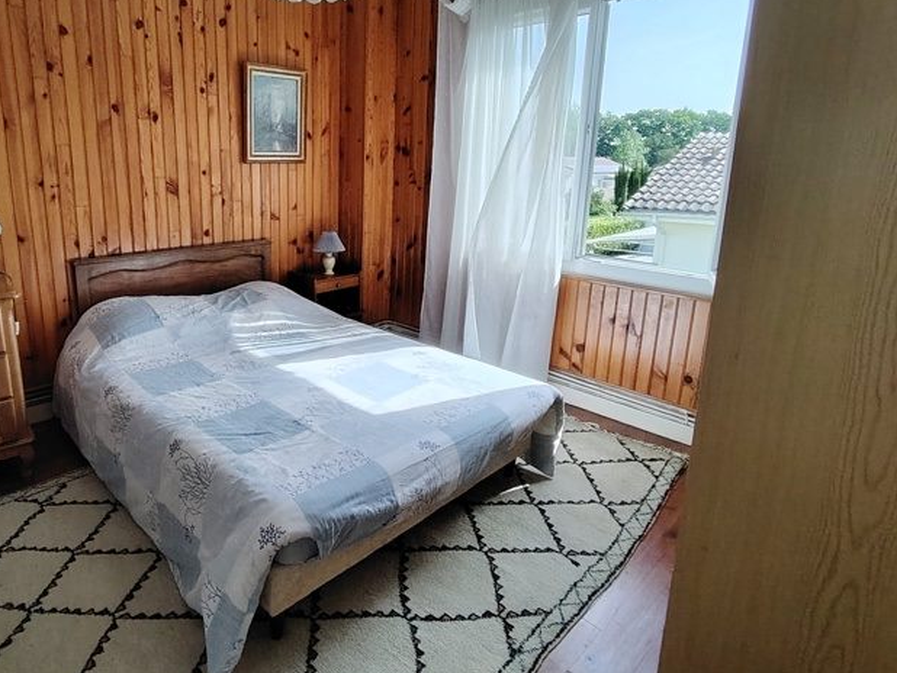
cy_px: 287
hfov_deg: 75.2
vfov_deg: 60.8
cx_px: 341
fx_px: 570
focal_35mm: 22
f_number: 2.2
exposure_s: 1/387
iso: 100
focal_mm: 1.42
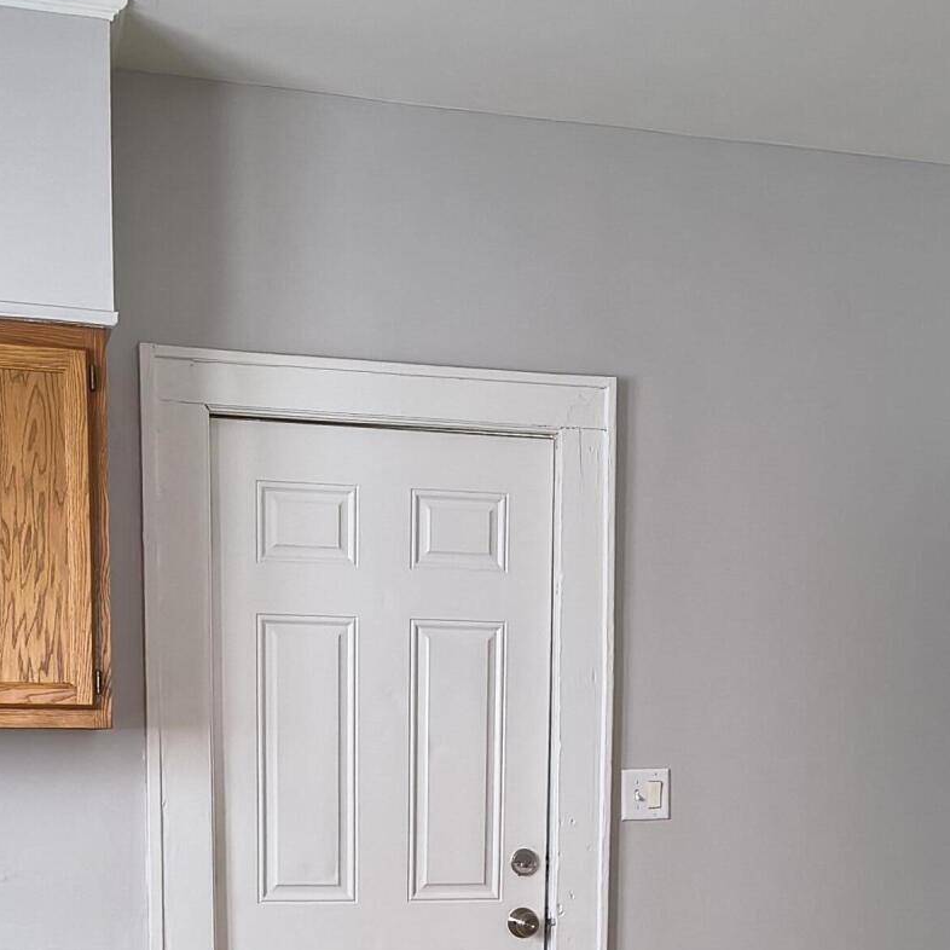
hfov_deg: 31.6
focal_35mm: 54
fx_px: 1677
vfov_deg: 29.3
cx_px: 418
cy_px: 977
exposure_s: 1/60
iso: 1575
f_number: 1.8
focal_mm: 5.56
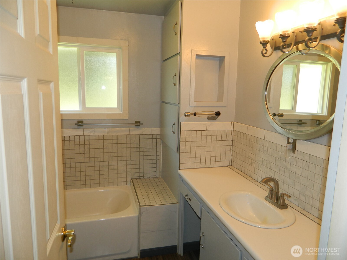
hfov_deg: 69.4
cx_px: 174
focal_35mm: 25
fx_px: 251
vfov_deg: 54.9
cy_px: 130
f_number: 3.1
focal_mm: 4.5
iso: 80
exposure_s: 1/30
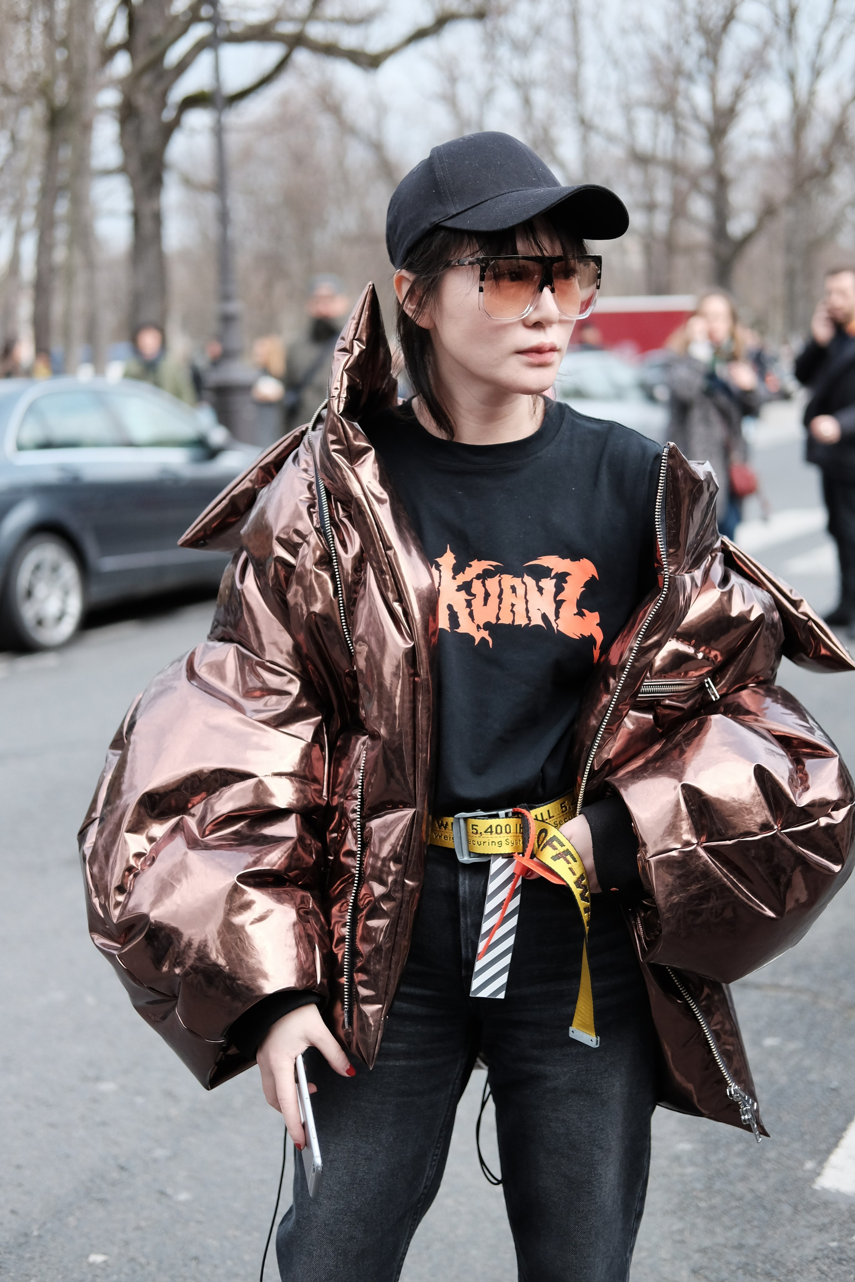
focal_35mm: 53
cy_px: 641
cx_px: 428
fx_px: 1888
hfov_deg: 25.5
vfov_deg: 37.5
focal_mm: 35
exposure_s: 1/4000
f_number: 2
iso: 800
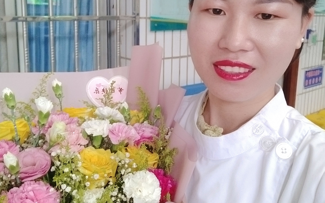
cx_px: 161
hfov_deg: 47.2
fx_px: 372
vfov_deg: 30.3
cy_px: 63
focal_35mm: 42
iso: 532
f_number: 2
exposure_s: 1/25
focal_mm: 3.87
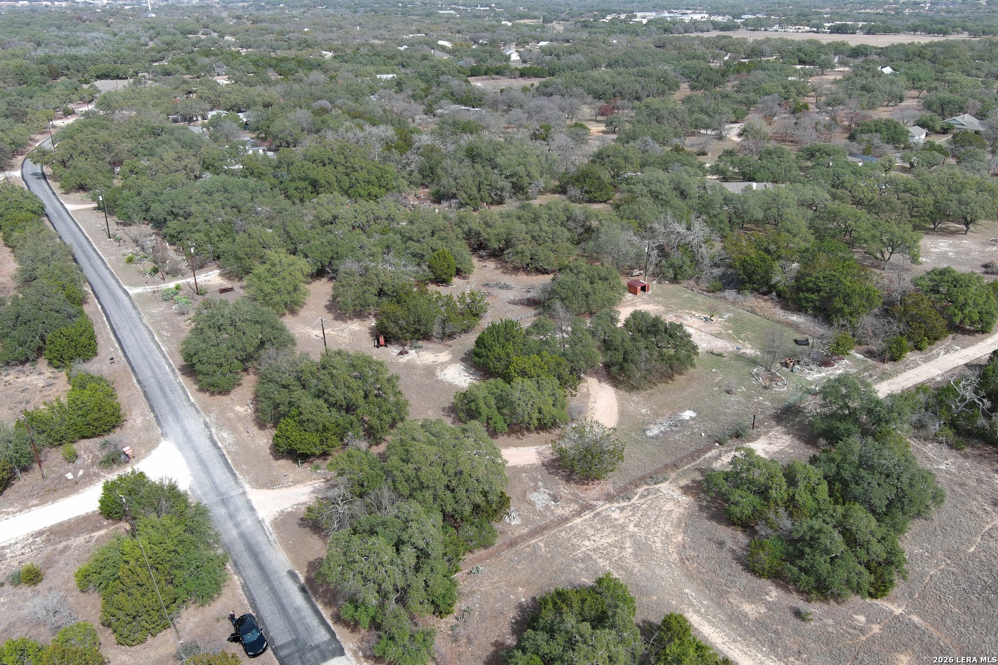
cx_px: 499
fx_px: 804
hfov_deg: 63.7
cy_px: 332
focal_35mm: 29
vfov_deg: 45.0
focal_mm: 10.57
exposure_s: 1/814
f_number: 2.8
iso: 100
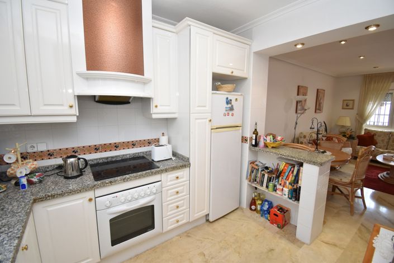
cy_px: 132
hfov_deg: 100.4
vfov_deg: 77.3
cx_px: 197
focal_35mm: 15
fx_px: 164
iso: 900
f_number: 4.5
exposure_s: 1/125
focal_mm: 10
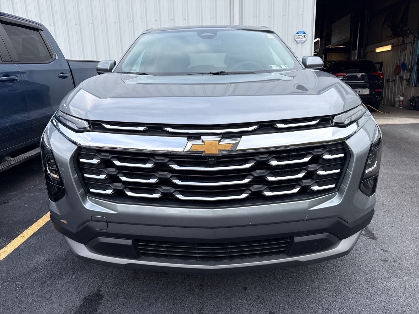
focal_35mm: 24
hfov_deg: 71.6
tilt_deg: -12.7
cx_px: 210
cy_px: 157
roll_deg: +1.3
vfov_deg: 56.8
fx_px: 291
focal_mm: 6.76
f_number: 1.78
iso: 80
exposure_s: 1/1122
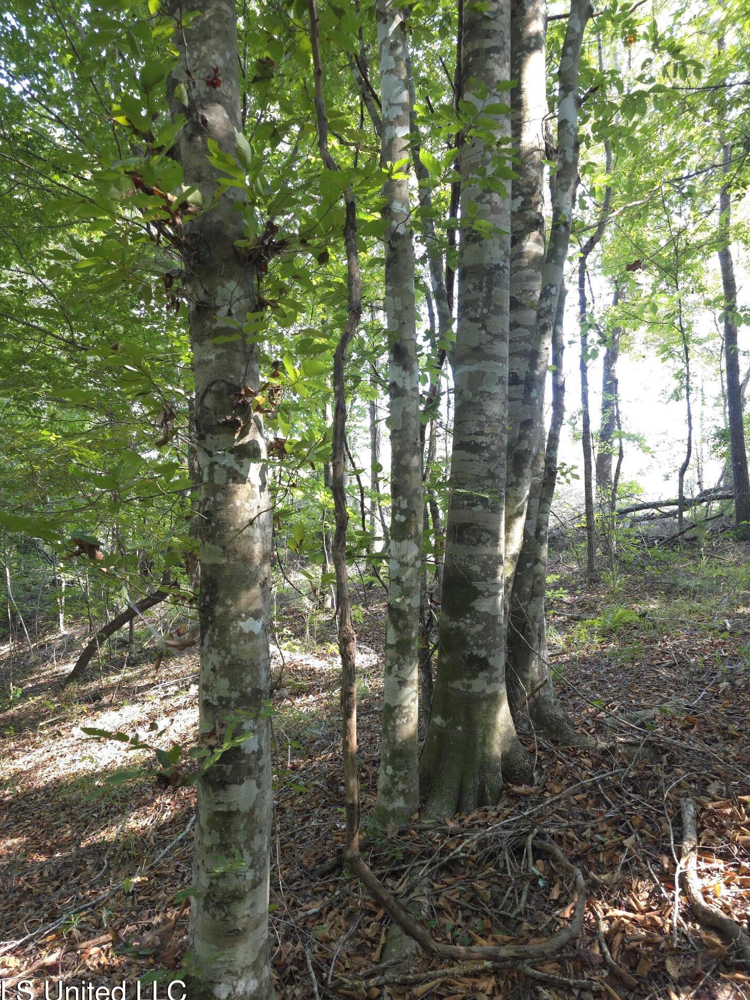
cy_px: 518
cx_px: 364
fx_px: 693
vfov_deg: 71.6
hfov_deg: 56.8
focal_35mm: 24
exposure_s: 1/60
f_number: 1.7
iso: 100
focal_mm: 6.3
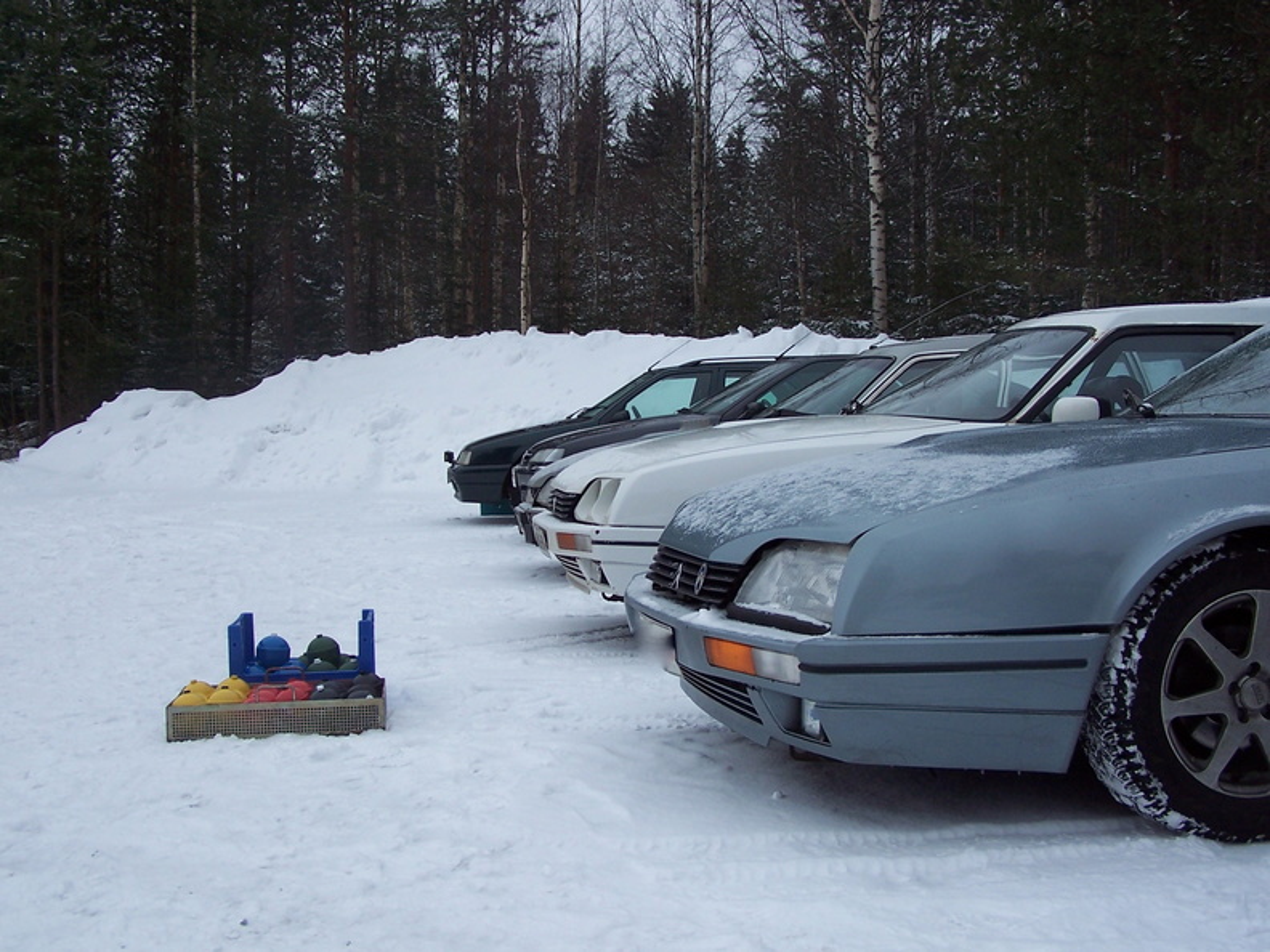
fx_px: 1578
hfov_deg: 43.9
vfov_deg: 33.6
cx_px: 635
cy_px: 476
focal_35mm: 43
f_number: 2.8
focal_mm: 7.1
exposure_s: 1/125
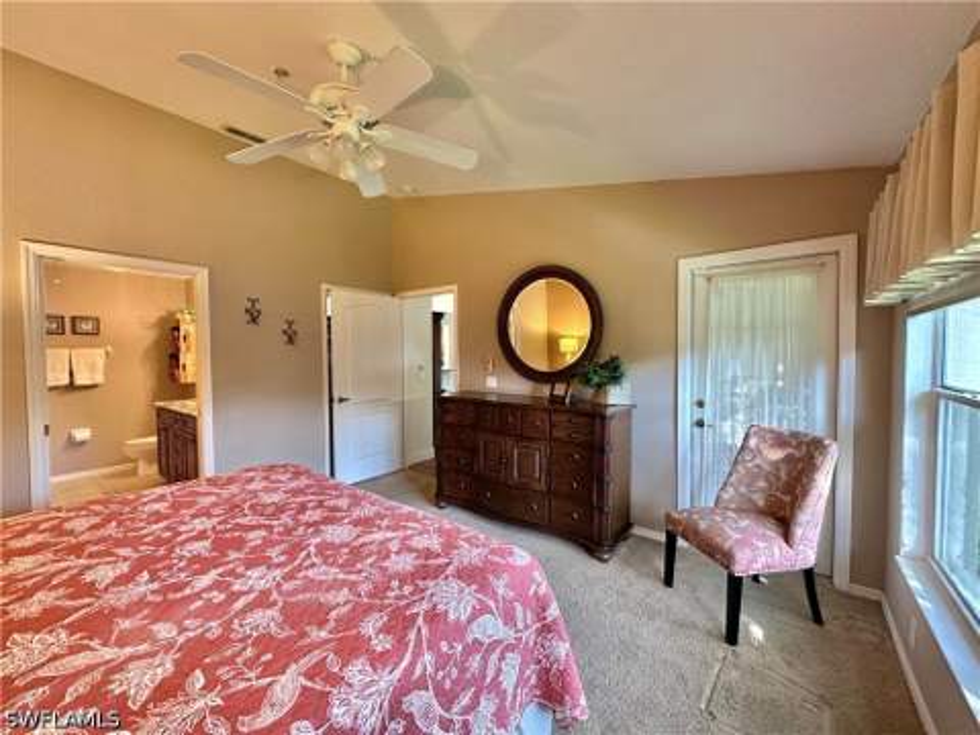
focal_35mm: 14
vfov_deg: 85.7
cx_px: 490
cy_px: 368
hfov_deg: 102.1
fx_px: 396
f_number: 2.2
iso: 320
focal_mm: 2.22
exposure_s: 1/60
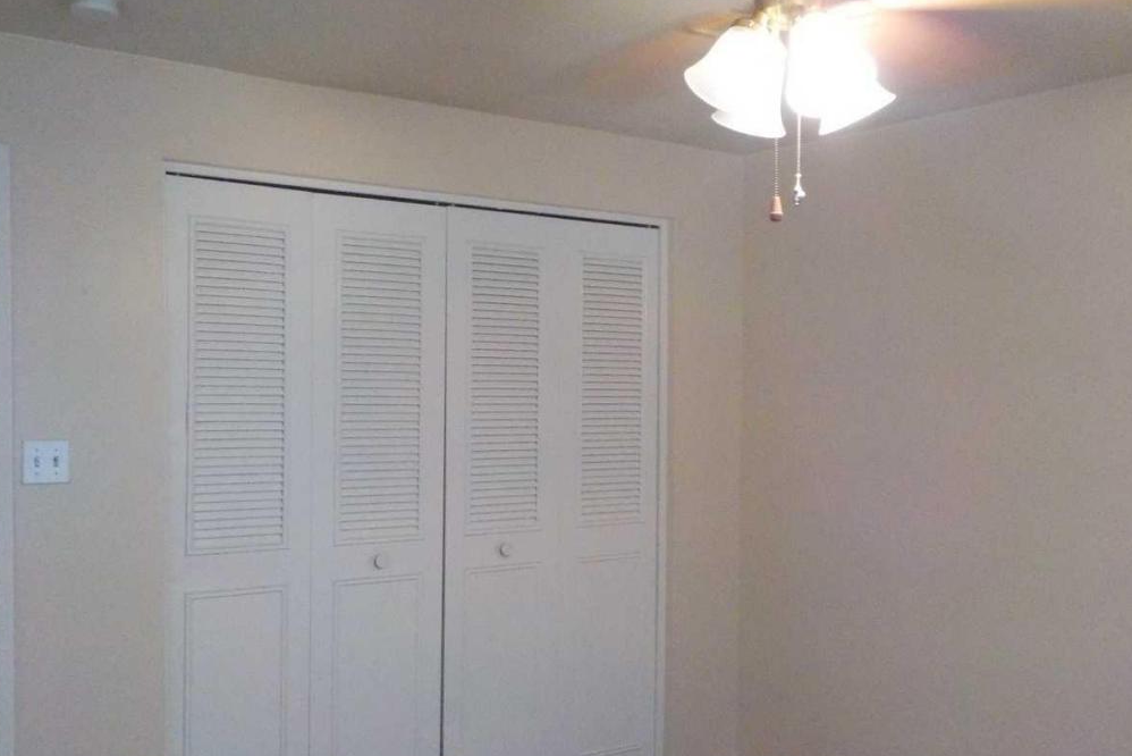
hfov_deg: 58.7
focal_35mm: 32
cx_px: 564
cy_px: 403
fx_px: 1006
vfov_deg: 41.1
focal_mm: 4.1
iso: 1400
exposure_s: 1/50
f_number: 3.3
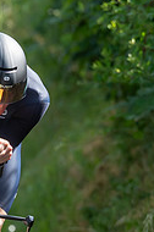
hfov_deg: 1.2
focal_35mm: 1112
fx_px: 7161
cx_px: 5
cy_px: 243
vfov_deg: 1.9
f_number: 3.5
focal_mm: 200
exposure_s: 1/1000
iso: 500
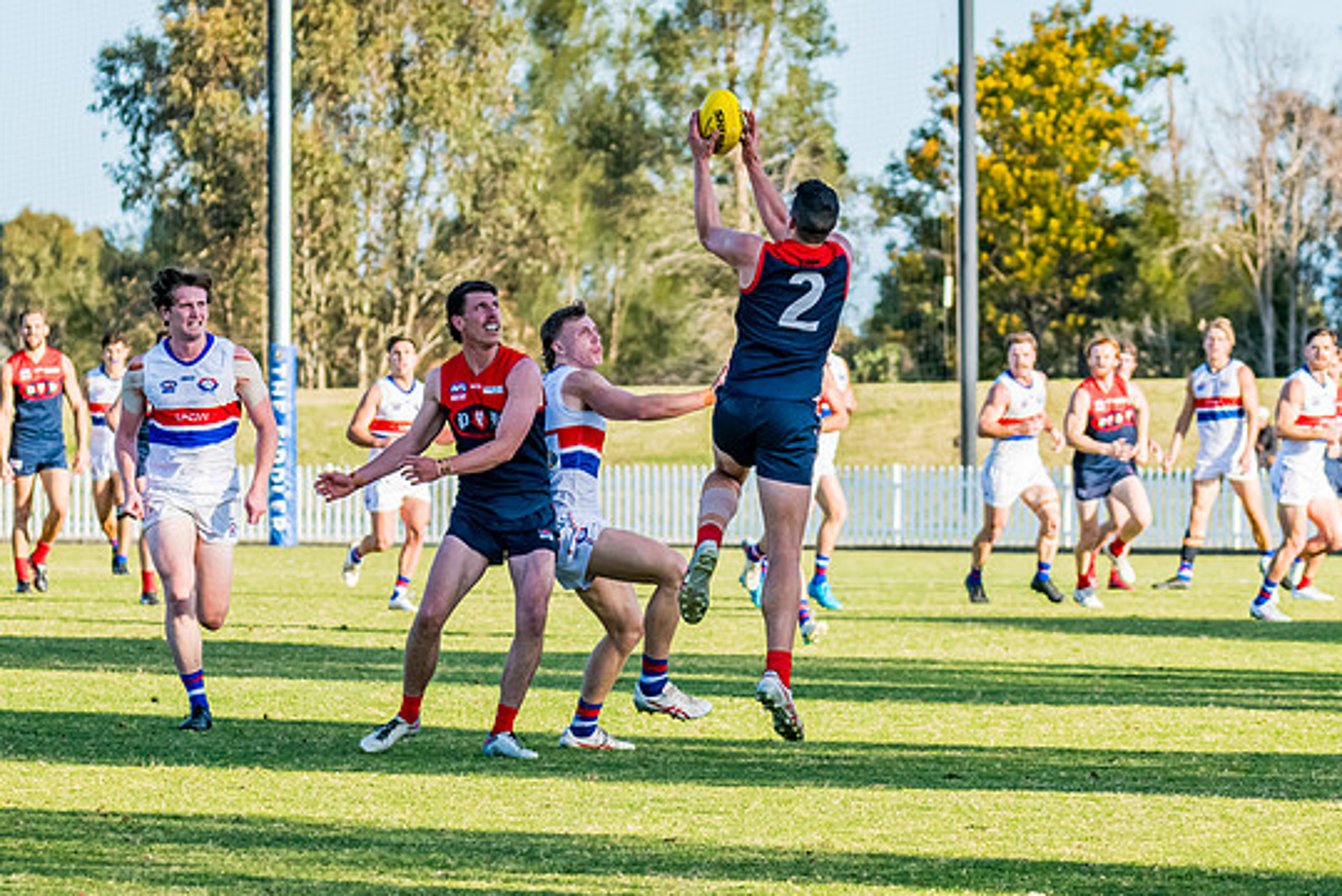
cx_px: 758
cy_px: 416
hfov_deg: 7.1
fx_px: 10779
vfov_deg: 4.8
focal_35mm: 289
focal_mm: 170
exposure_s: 1/1600
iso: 800
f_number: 7.1
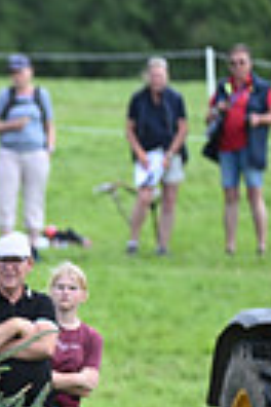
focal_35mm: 1188
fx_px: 13413
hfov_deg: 1.2
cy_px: 270
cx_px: -493
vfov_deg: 1.7
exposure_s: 1/1600
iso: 900
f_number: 5
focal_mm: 270
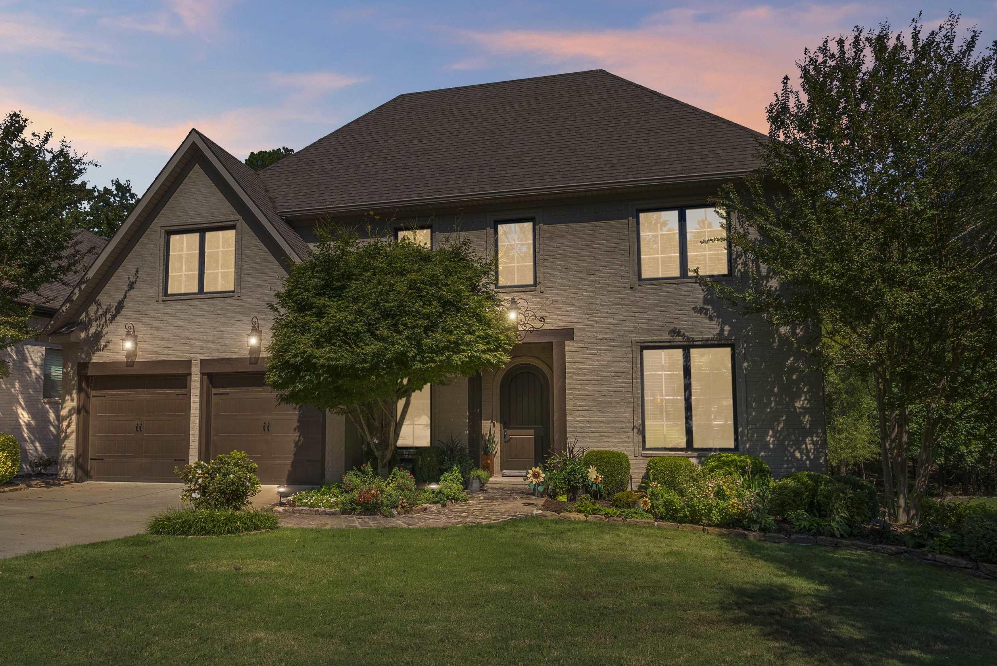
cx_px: 474
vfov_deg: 57.1
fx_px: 610
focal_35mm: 22
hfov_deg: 78.5
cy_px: 376
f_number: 9
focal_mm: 18
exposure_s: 1/320
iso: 250
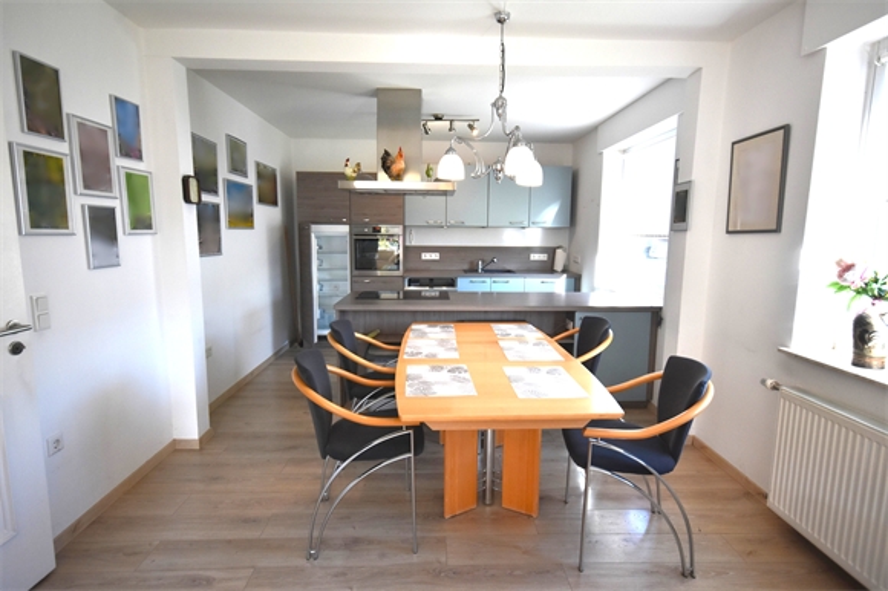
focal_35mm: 19
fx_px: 468
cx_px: 444
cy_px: 296
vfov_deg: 64.5
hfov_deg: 86.9
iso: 800
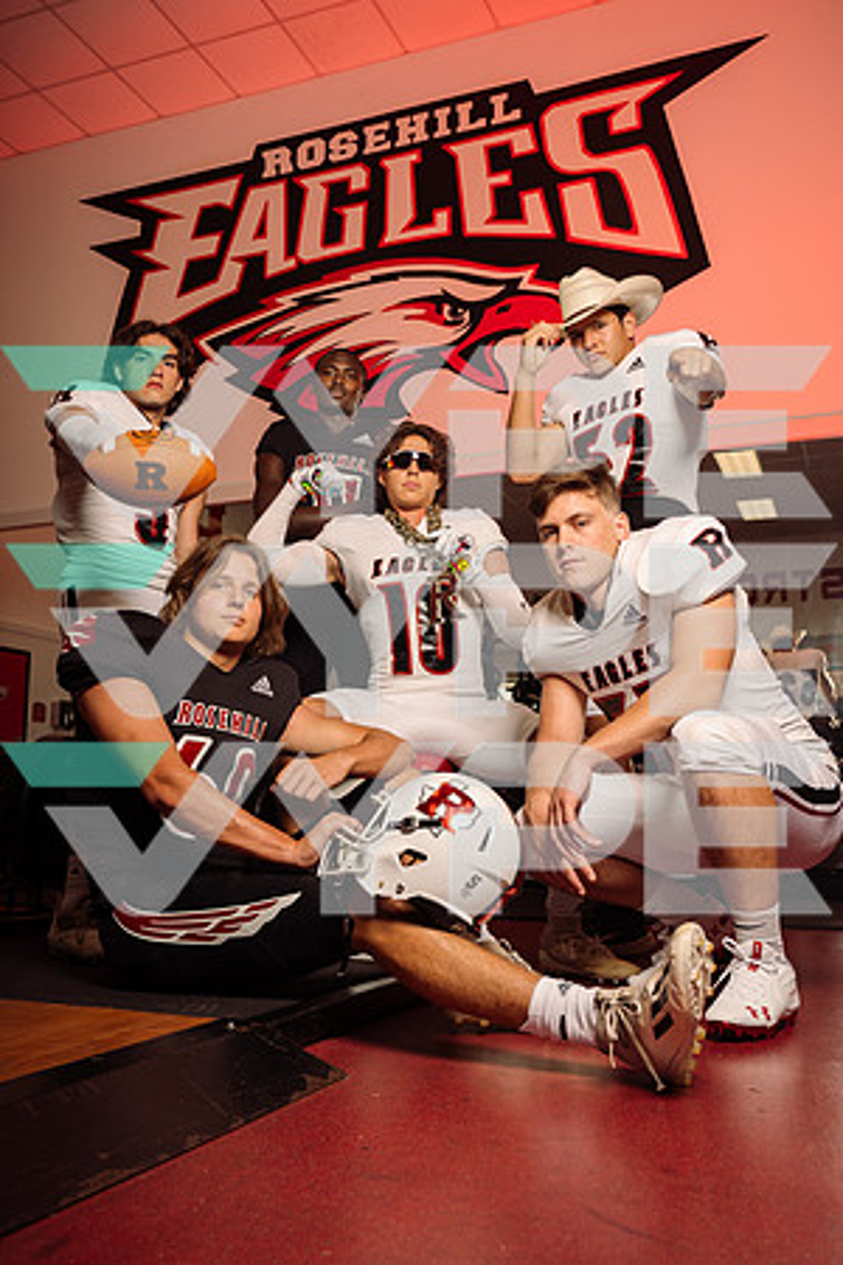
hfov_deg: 40.0
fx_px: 1159
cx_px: 422
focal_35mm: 33
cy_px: 632
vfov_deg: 57.2
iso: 250
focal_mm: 33
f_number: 6.3
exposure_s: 1/250
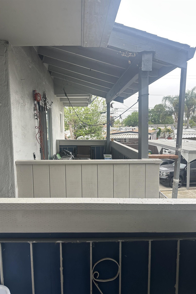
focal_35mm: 25
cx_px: 89
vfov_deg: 71.5
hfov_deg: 51.2
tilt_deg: -5.5
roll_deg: +1.5
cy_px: 147
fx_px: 204
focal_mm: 6.86
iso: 80
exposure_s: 1/335
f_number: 1.78
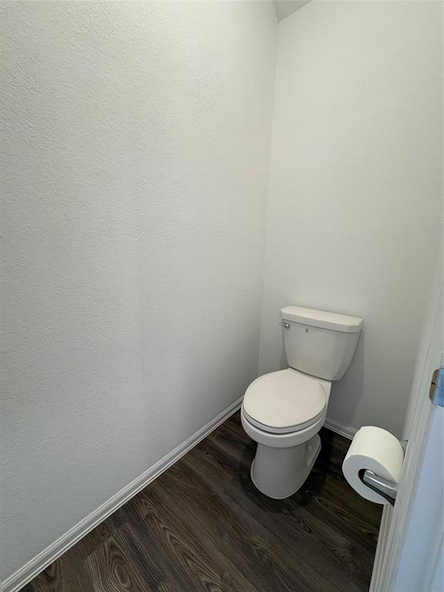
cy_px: 296
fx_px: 239
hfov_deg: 85.7
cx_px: 222
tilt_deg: -10.9
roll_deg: -1.6
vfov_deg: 102.1
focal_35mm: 14
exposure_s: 1/120
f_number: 2.2
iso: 200
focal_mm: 2.22
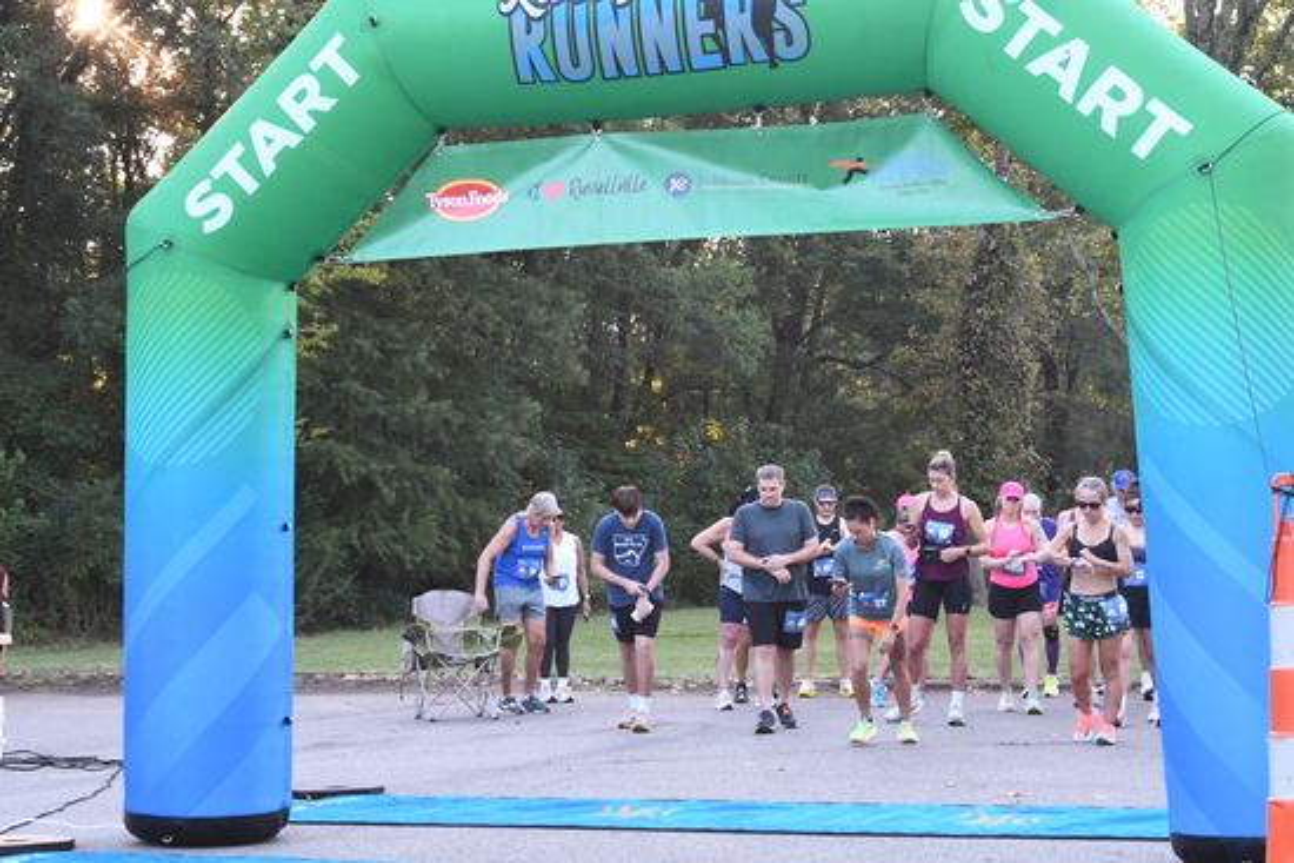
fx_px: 2445
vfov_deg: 20.0
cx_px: 647
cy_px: 432
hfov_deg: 29.6
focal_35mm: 68
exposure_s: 1/80
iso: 1800
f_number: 13
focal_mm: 34
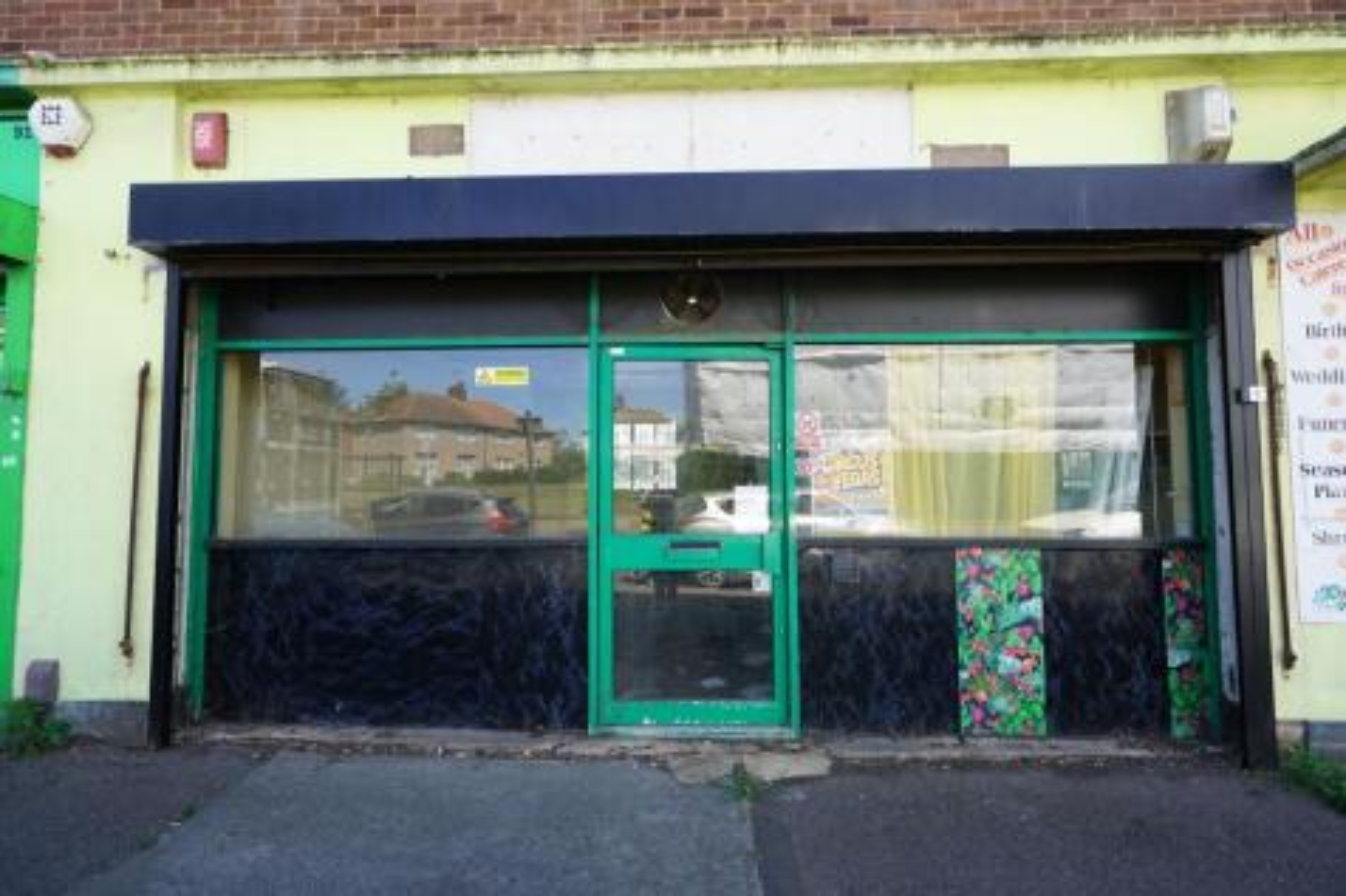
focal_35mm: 16
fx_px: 598
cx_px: 673
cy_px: 448
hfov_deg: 96.8
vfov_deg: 73.7
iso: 100
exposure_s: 1/60
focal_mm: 16
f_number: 5.6
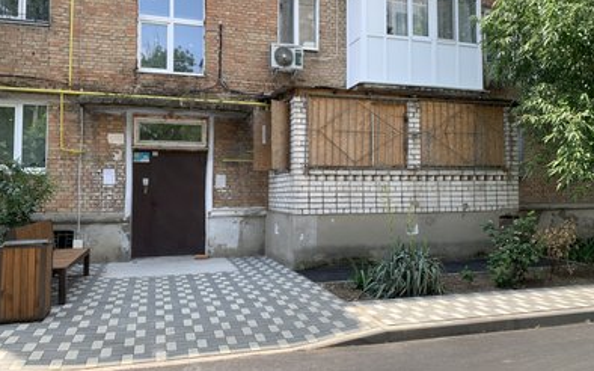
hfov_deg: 66.5
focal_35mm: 28
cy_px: 170
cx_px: 299
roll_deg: +0.9
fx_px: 453
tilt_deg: +2.8
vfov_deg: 44.5
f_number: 1.8
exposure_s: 1/546
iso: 25
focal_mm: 4.25
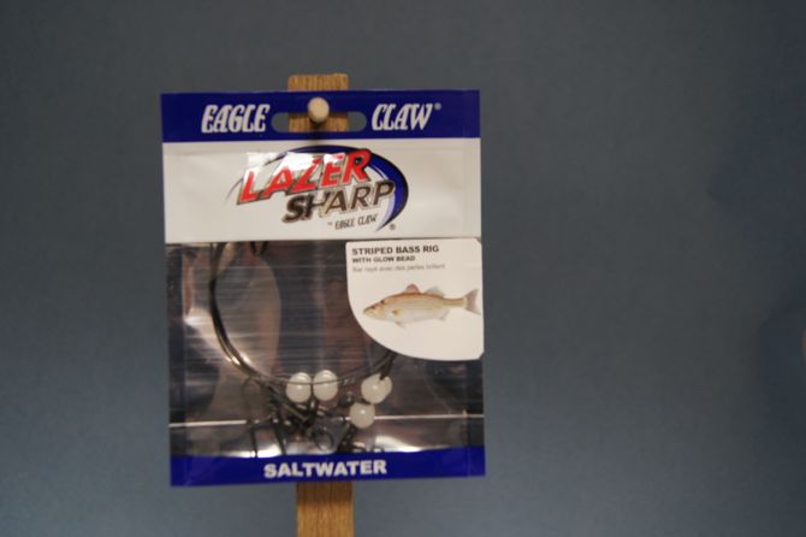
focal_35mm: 39
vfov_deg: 34.2
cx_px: 403
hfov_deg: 49.6
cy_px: 268
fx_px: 873
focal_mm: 26
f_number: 4
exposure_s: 1/40
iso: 400
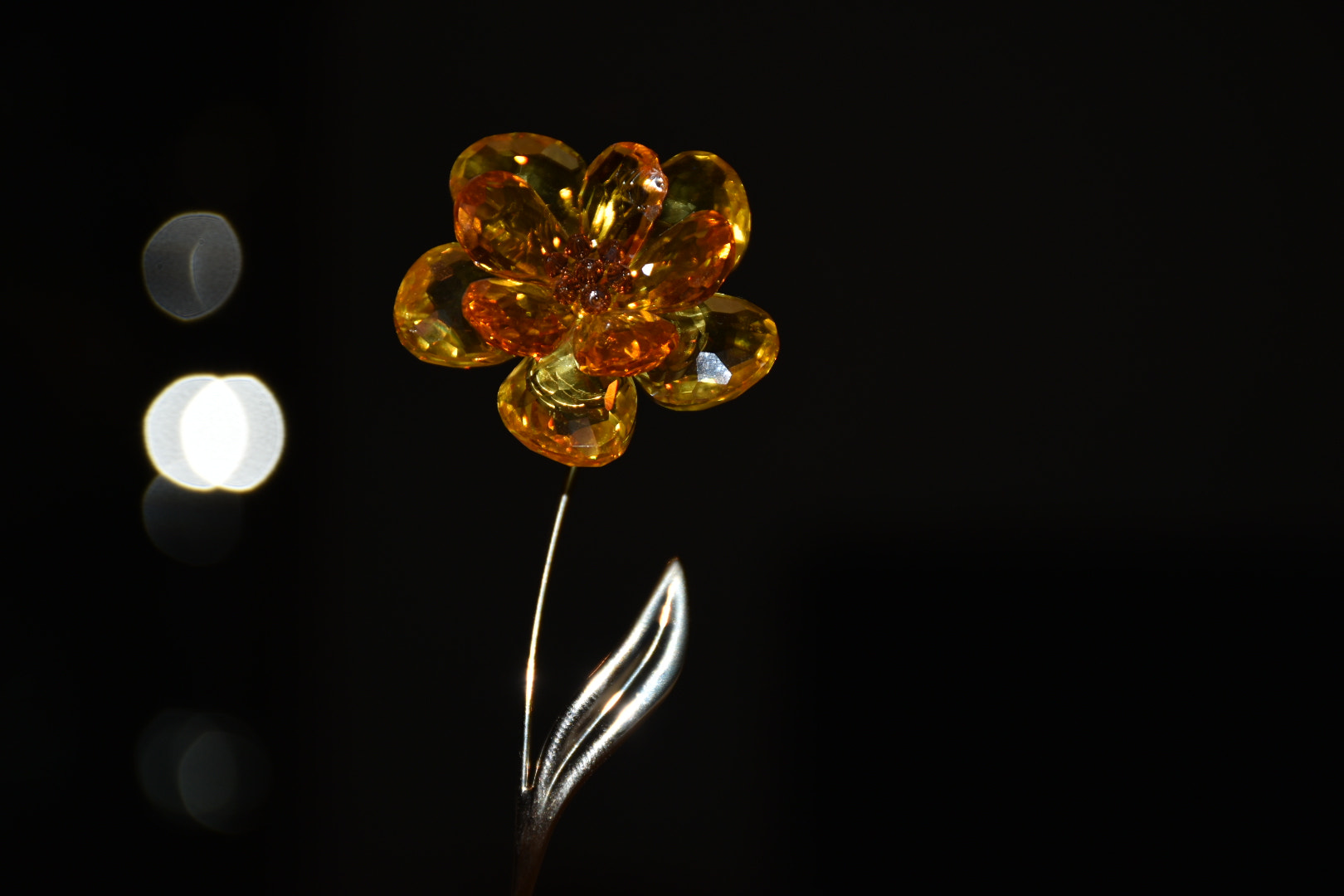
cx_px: 672
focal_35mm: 112
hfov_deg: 18.2
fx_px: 4200
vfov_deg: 12.2
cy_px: 448
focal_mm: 75
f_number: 5
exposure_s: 1/60
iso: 100
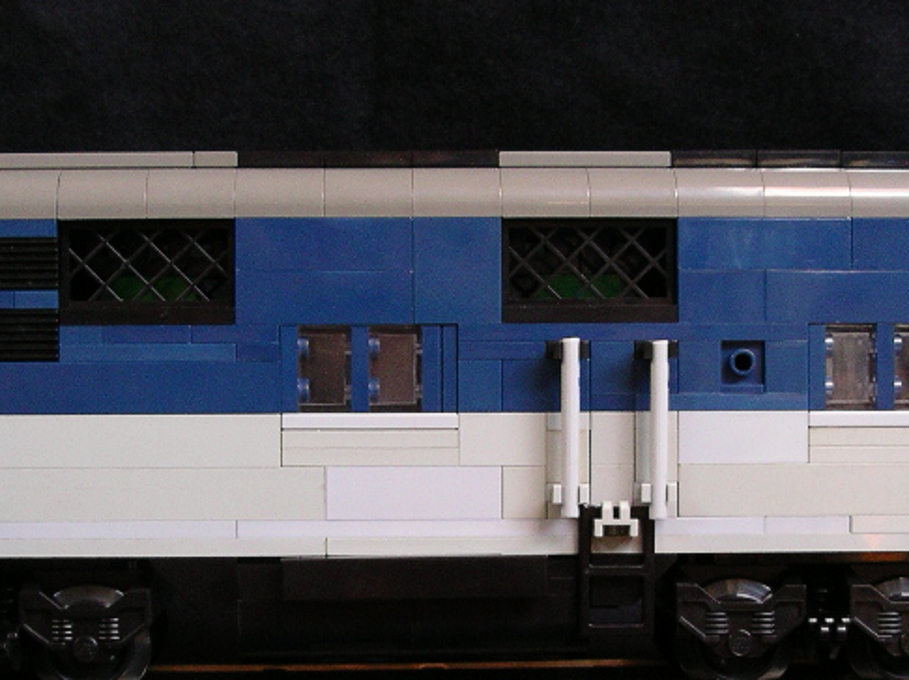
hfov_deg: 25.0
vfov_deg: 18.8
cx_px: 391
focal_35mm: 78
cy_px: 482
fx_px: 2047
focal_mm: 7.8
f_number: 2.8
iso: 200
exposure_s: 1/20
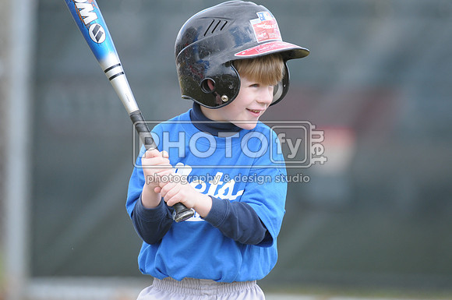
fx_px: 5830
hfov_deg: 4.4
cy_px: 150
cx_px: 226
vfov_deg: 2.9
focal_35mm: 465
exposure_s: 1/500
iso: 400
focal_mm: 310
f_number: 4
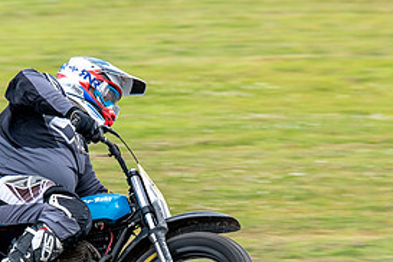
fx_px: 7848
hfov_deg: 2.9
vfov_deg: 1.9
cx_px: 118
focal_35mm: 719
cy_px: 207
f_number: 5
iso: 125
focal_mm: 200
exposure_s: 1/250
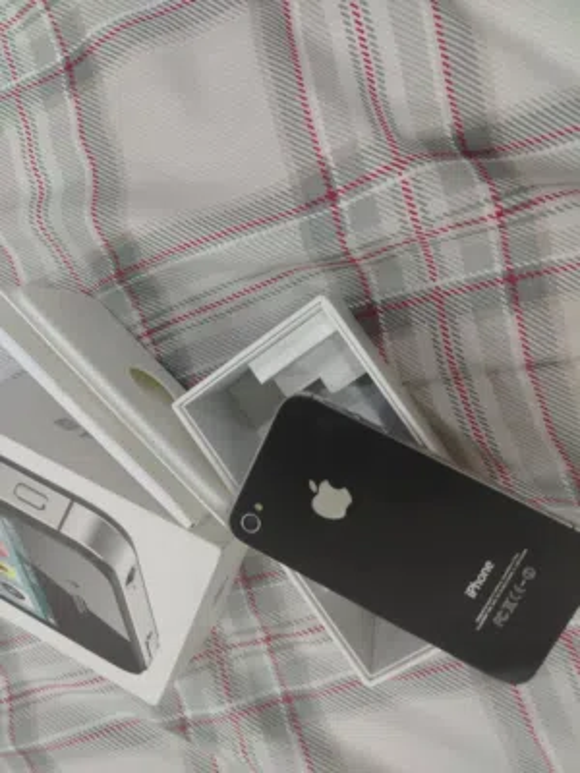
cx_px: 290
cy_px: 386
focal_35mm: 24
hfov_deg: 56.8
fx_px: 536
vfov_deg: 71.6
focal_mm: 5.25
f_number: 1.75
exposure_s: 1/100
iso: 1503
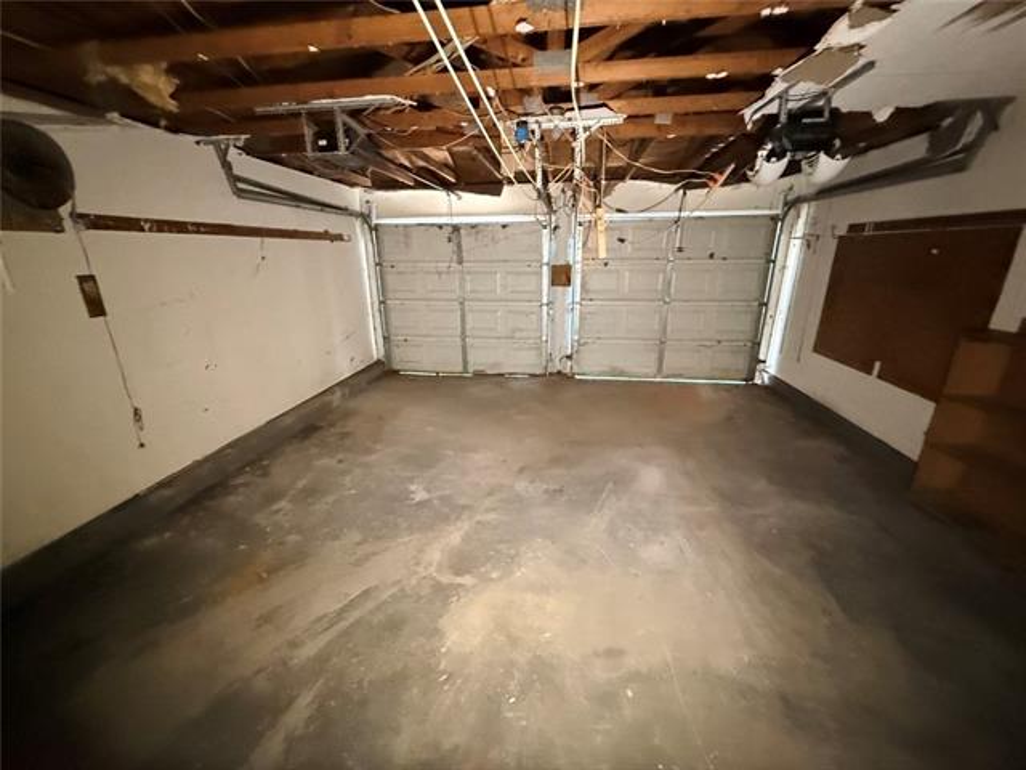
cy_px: 385
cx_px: 513
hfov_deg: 102.1
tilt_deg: -17.3
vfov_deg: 85.7
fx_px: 415
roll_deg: +0.8
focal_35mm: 14
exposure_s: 1/40
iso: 1600
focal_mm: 2.22
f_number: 2.2
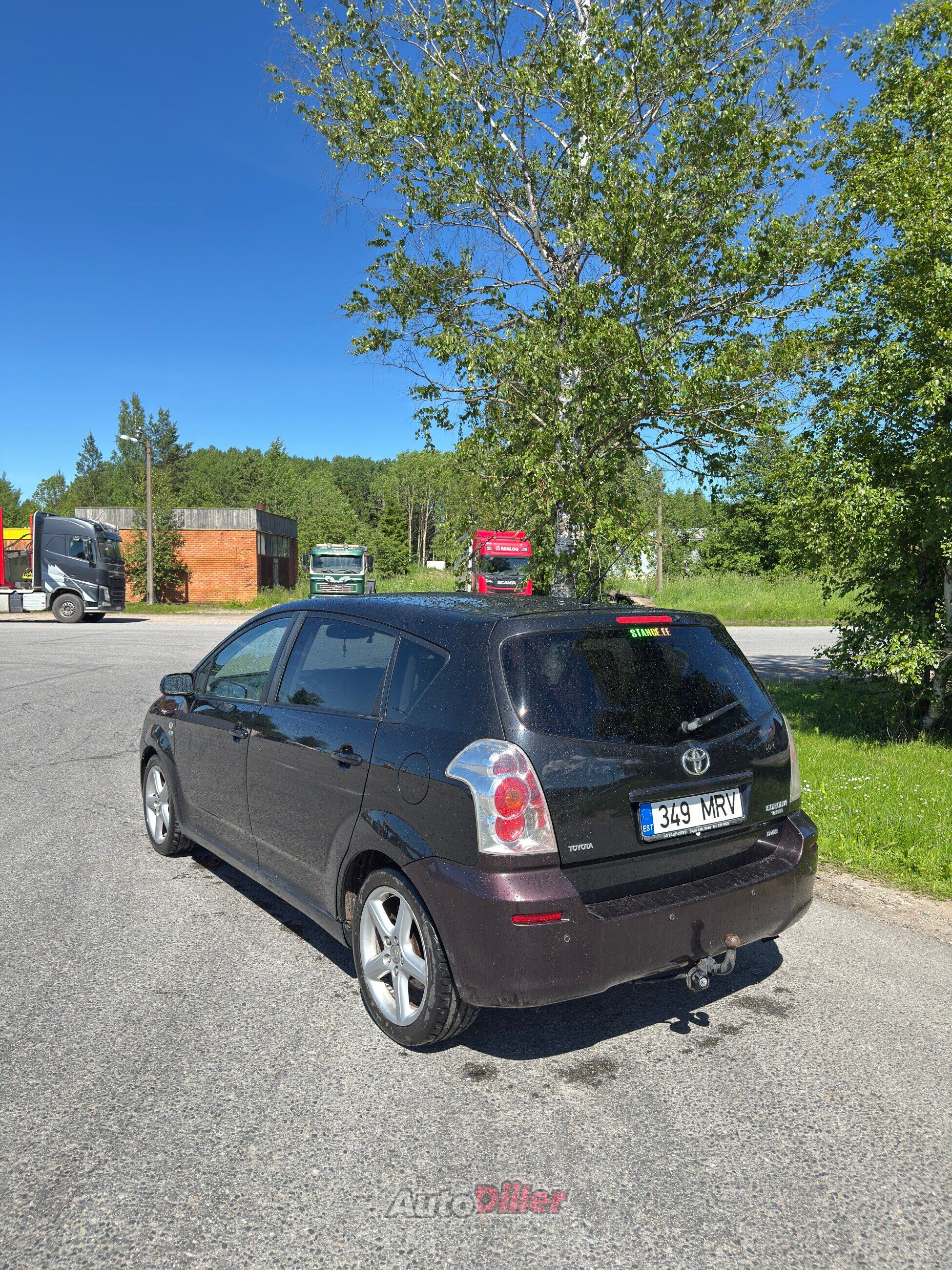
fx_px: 880
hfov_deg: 56.8
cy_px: 635
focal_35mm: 24
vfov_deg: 71.6
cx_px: 476
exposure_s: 1/1590
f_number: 1.78
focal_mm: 6.76
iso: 100
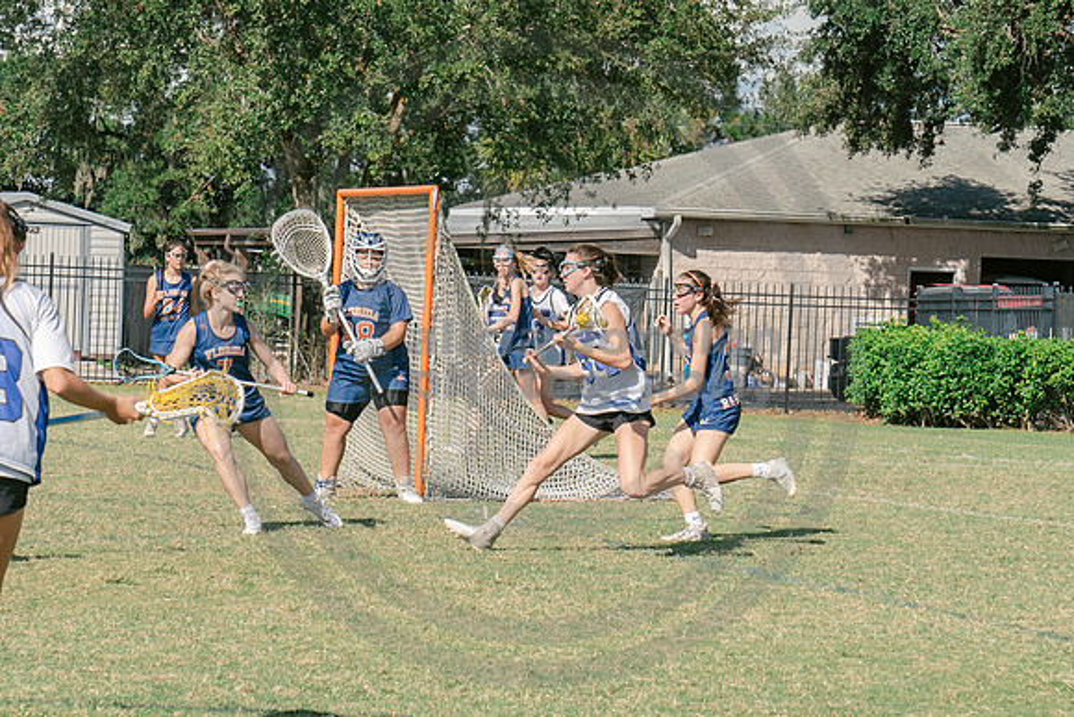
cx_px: 387
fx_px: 4911
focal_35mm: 165
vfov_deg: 8.3
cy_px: 326
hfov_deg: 12.5
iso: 250
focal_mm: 70
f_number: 5.6
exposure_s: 1/1250
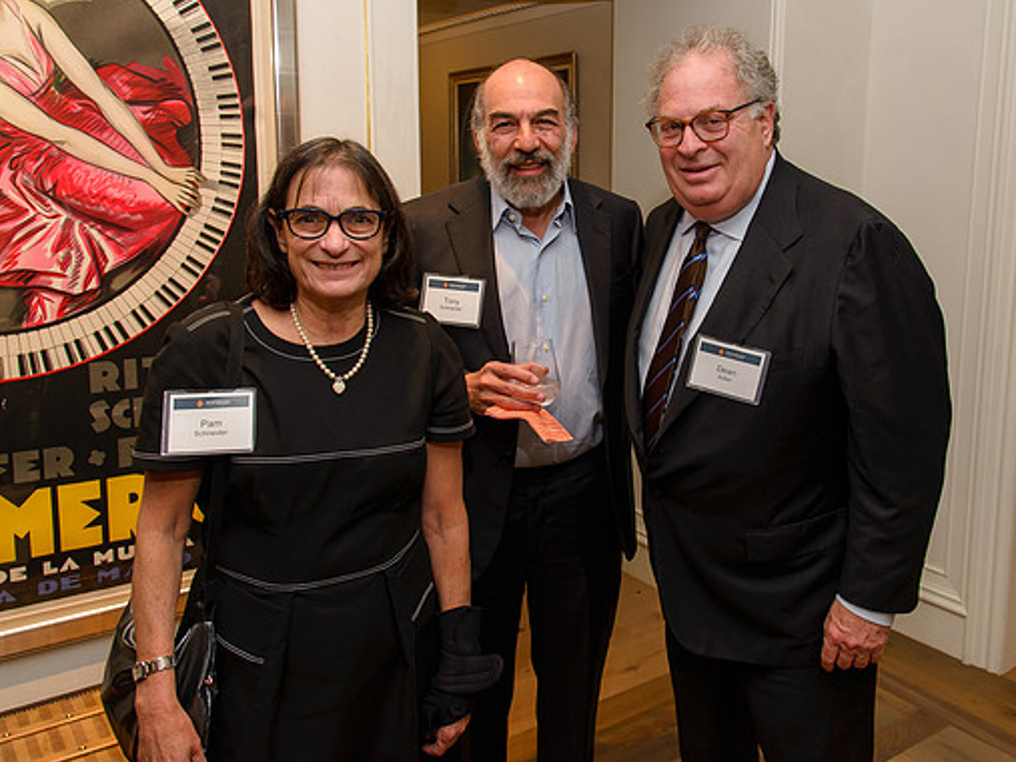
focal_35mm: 30
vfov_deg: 46.7
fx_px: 880
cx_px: 585
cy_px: 331
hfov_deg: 59.7
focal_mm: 24
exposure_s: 1/60
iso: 800
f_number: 5.6
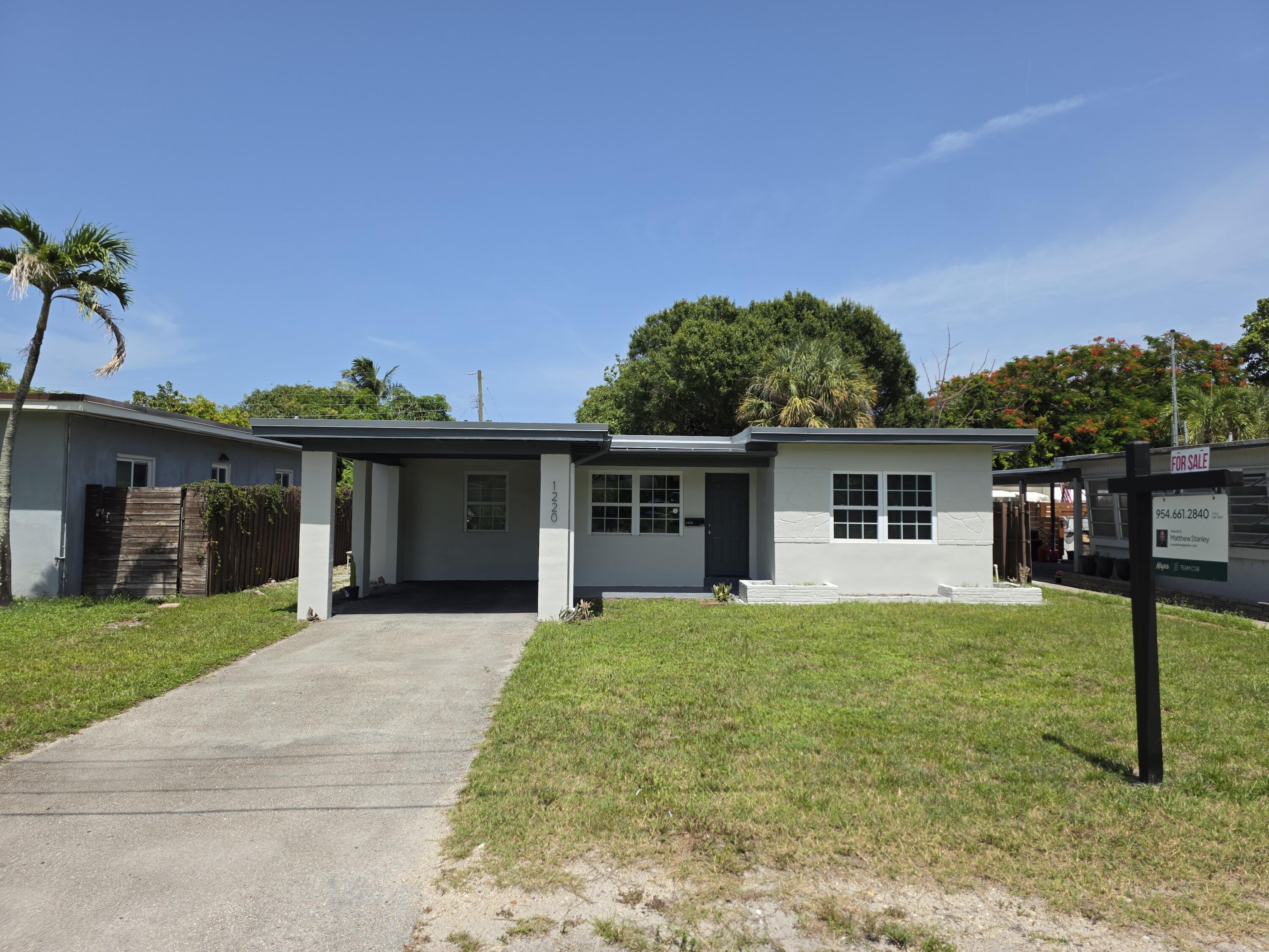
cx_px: 634
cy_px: 476
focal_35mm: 23
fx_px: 843
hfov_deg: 73.9
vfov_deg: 58.9
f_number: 1.7
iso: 80
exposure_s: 1/6574
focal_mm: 6.3
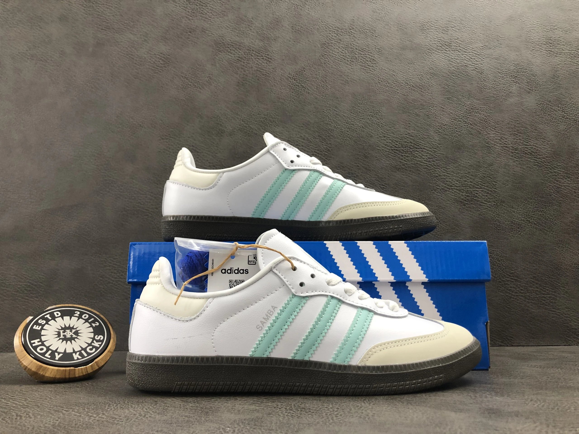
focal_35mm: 28
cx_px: 290
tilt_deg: +9.0
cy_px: 217
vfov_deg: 49.7
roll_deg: +0.4
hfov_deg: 63.4
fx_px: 468
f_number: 1.8
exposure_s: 1/25
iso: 32
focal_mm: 4
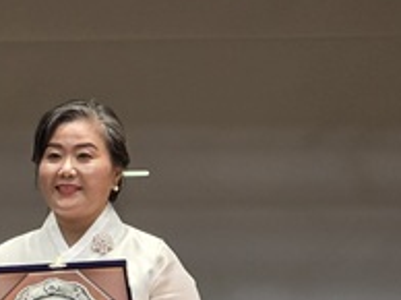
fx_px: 4119
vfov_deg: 4.1
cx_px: -60
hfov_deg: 5.6
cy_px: 443
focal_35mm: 356
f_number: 3.4
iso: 250
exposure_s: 1/120
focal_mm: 18.6
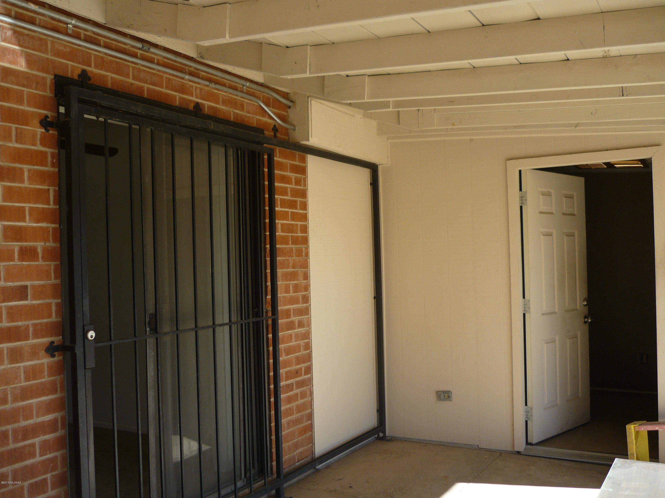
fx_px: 634
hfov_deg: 55.4
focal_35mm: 33
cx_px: 332
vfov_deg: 42.9
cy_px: 249
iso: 100
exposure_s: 1/250
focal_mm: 5.5
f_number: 2.8
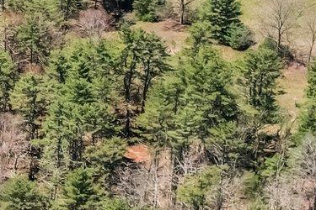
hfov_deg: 15.9
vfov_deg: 11.4
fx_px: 1053
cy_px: 25
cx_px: -135
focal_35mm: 120
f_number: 2.8
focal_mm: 8.38
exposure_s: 1/1250
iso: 150
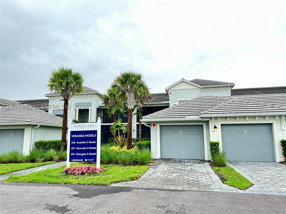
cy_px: 107
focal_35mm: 24
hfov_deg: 71.6
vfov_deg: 56.8
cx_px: 143
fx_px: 198
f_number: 1.78
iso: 80
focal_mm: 6.86
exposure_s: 1/303
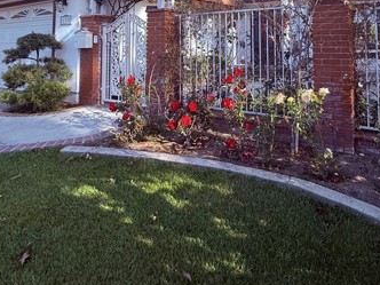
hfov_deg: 64.0
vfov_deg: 46.0
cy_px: 24
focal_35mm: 27
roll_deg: +0.9
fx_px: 296
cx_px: 247
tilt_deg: +4.0
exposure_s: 1/569
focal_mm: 2.22
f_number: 2.2
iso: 50
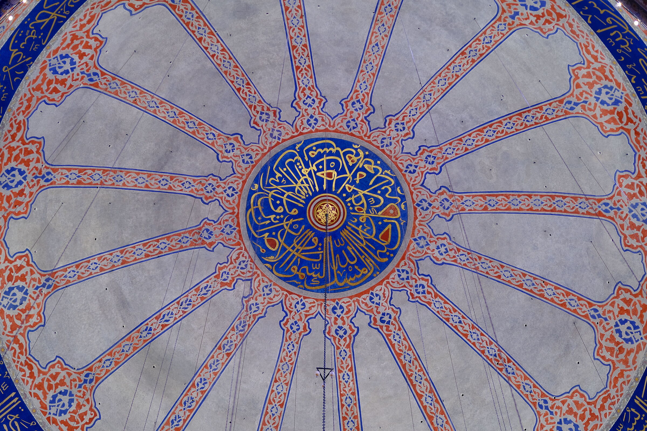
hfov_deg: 27.0
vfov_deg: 18.2
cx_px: 324
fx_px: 1348
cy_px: 216
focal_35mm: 75
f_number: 2
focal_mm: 50
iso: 160
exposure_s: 1/20
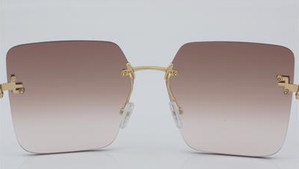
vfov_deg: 15.3
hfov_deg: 26.8
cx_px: 149
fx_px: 627
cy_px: 95
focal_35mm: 79
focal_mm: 50
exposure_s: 1/4
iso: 100
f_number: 32
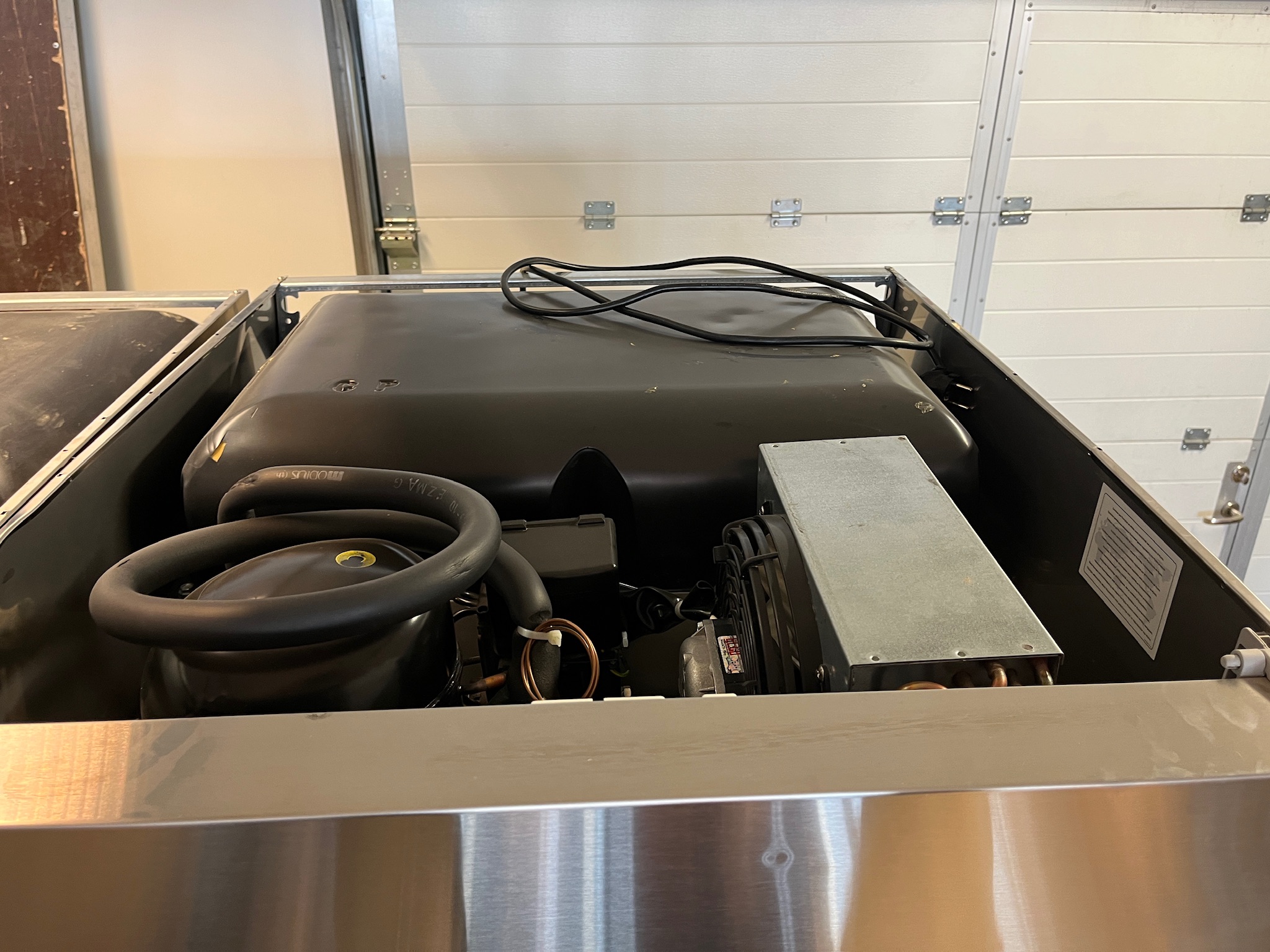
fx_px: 954
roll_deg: +0.2
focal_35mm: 26
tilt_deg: -24.1
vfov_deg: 53.1
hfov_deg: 67.3
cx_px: 635
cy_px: 476
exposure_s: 1/50
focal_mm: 5.1
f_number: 1.6
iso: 100
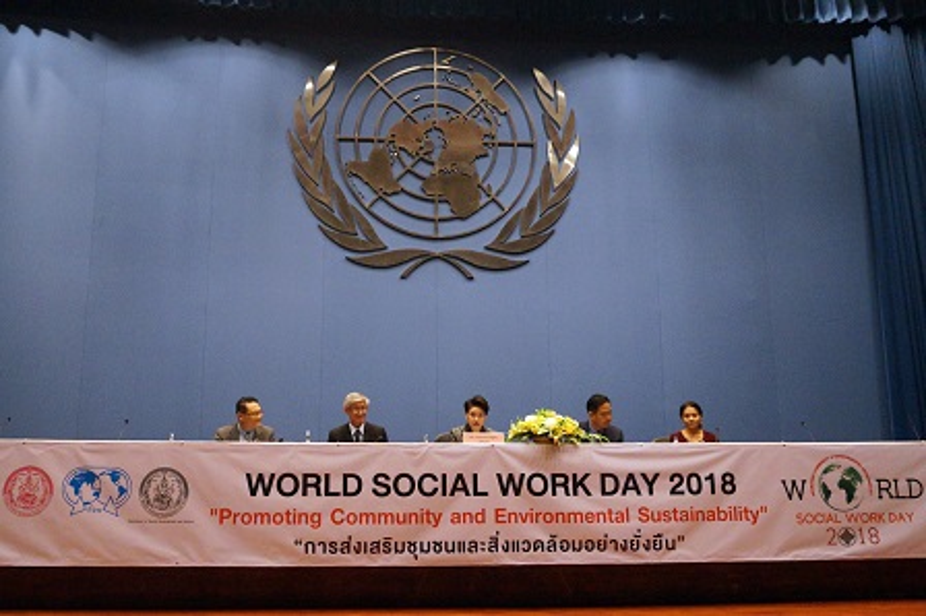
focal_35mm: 24
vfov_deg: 53.1
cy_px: 308
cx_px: 463
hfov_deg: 73.8
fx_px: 617
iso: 3200
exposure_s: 1/160
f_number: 3.5
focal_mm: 16
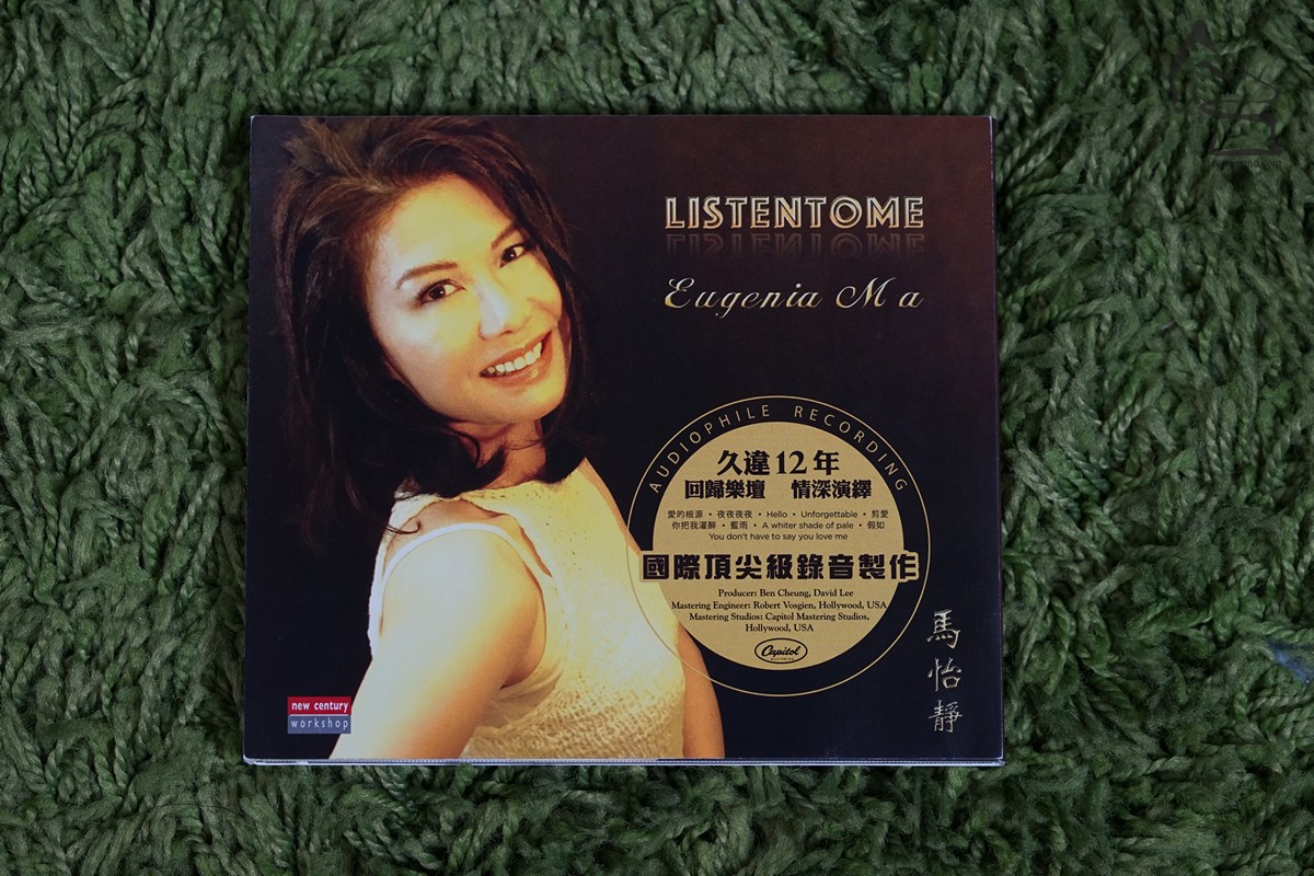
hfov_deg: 22.6
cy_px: 438
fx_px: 3285
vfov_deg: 15.2
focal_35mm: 90
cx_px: 657
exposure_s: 1/60
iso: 800
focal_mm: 90
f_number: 5.6
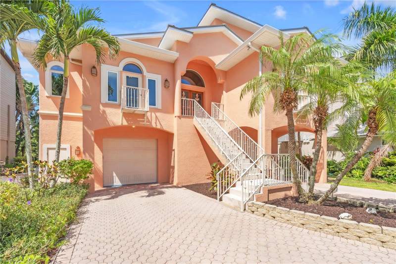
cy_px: 132
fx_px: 176
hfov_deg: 96.7
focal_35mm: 16
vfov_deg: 73.7
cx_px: 198
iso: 200
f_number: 8
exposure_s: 1/800
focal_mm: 16
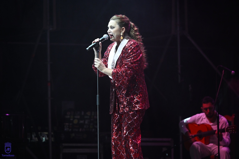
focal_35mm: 200
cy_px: 80
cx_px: 120
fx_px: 1328
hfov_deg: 10.3
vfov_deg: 6.9
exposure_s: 1/320
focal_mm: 200
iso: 4000
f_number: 6.3
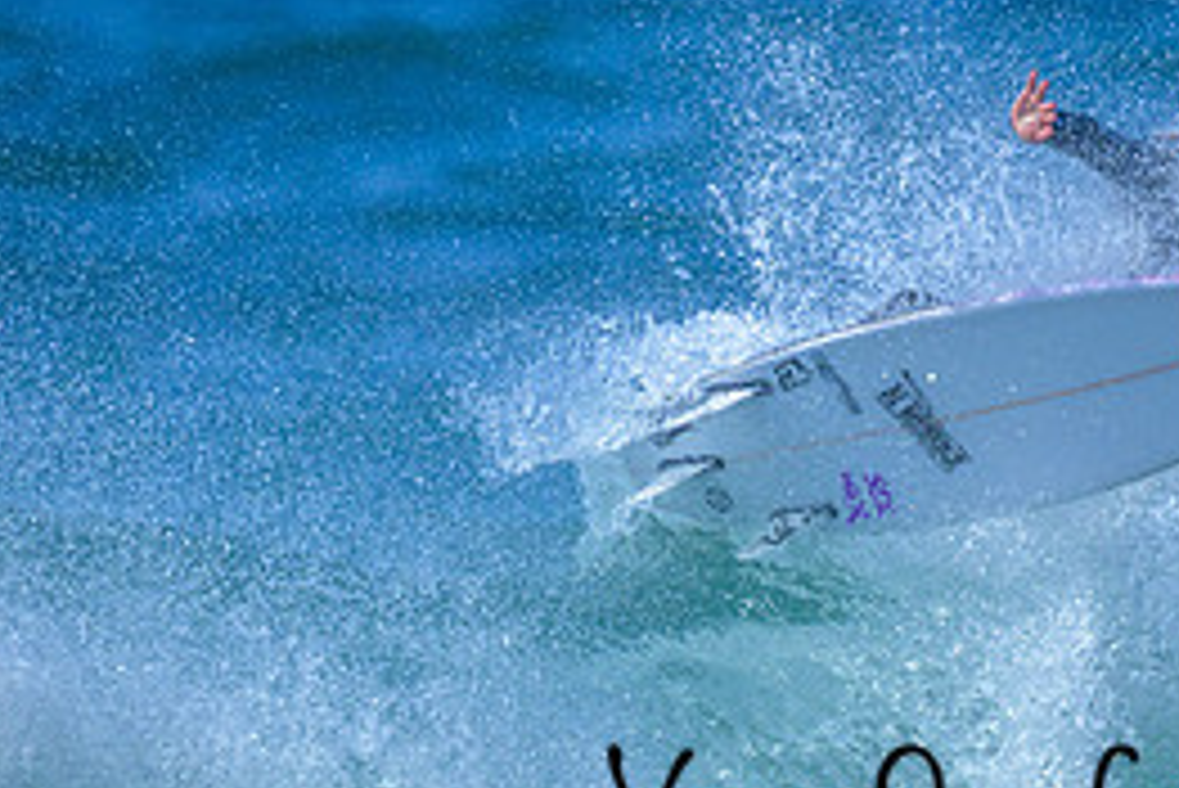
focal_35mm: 2436
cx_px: 779
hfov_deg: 0.8
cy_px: 506
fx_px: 79820
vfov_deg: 0.6
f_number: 6.3
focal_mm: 800
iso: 360
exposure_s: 1/2000
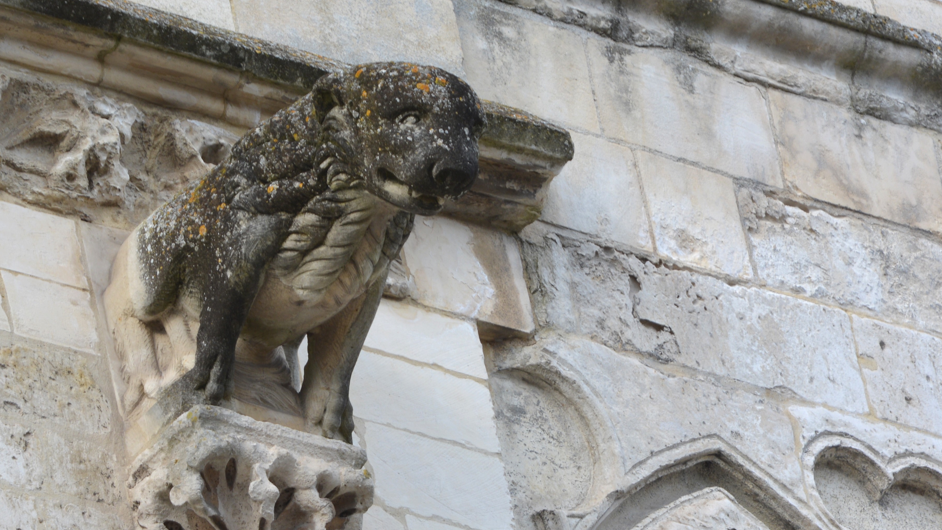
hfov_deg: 4.9
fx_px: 11041
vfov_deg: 2.7
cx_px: 308
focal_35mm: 442
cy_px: 309
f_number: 8
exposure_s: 1/125
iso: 160
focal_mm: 170
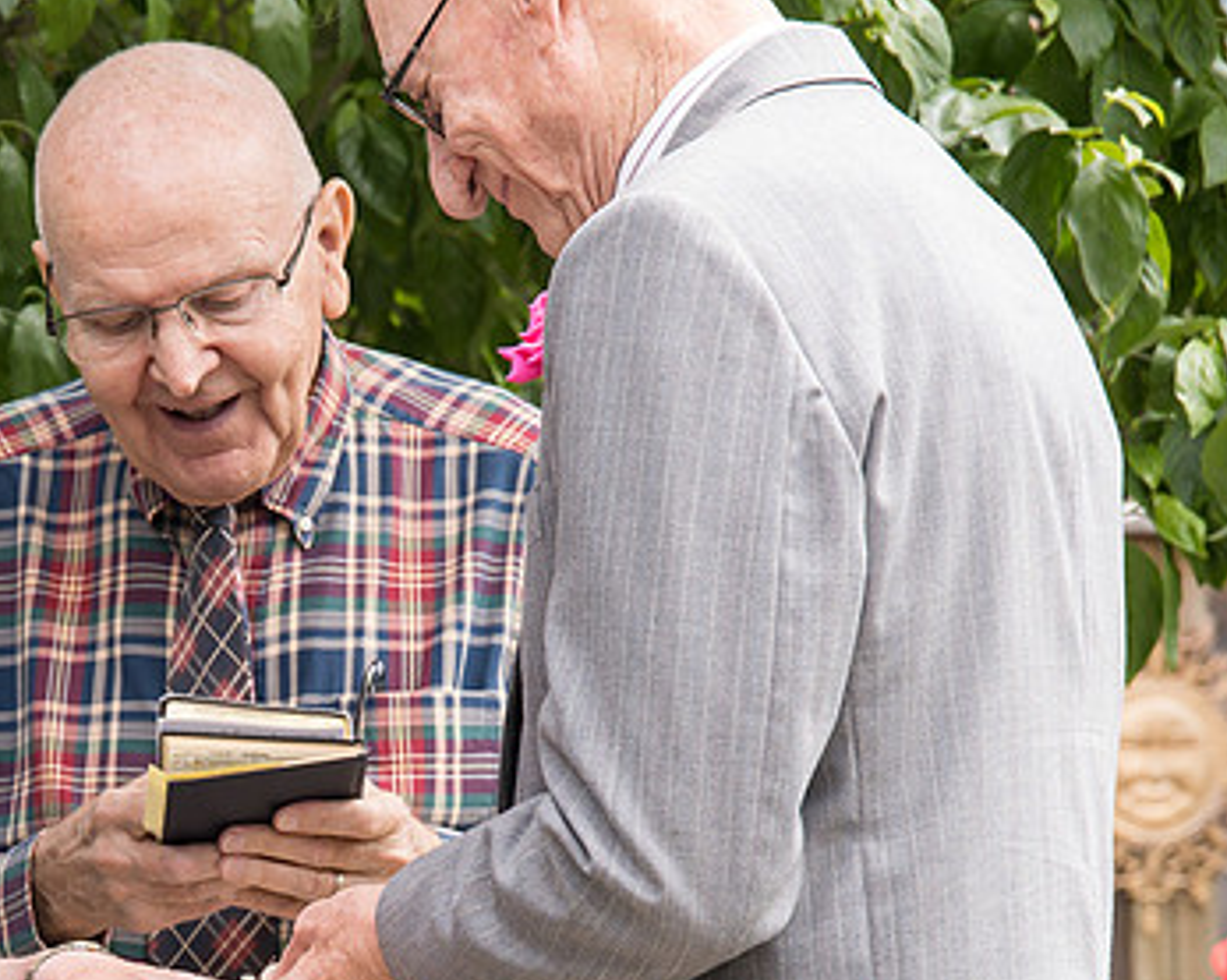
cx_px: 253
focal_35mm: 215
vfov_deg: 7.1
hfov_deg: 9.0
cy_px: 1040
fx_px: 7801
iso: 400
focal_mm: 70
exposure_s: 1/500
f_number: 5
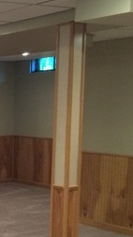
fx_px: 502
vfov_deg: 26.3
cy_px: 167
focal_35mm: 80
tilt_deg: -7.6
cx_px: -122
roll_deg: +0.9
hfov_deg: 13.3
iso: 320
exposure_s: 1/30
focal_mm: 4.15
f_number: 2.2
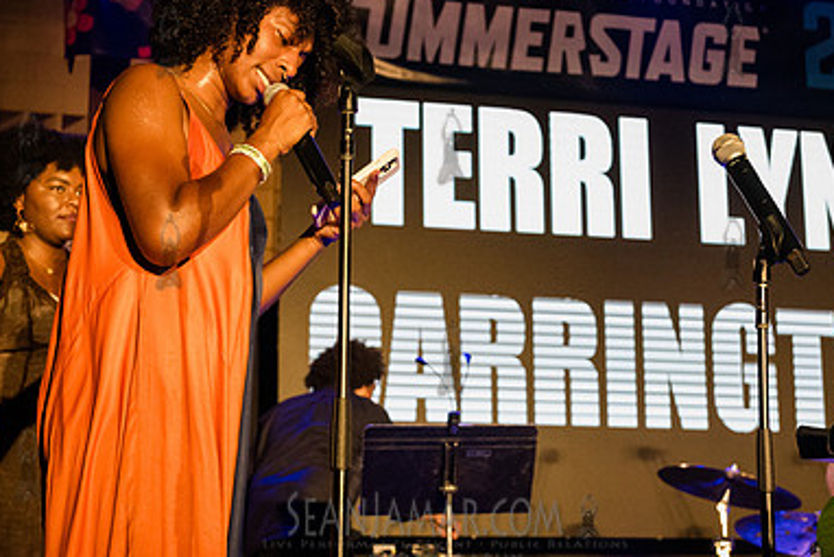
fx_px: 1923
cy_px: 143
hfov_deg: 24.5
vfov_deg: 16.4
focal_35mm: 83
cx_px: 416
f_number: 4
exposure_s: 1/640
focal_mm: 50
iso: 6400
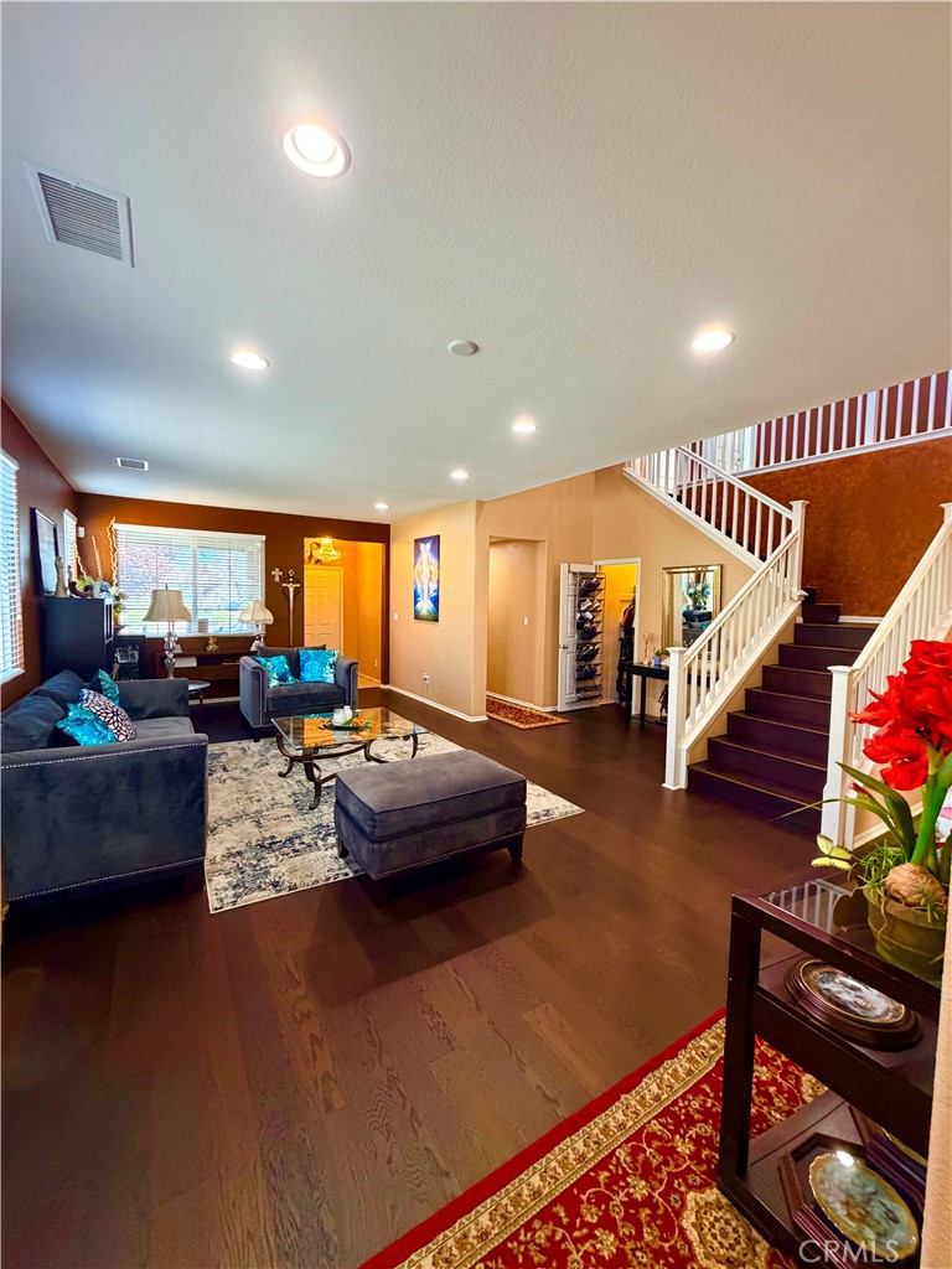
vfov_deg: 102.1
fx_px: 513
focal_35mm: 14
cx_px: 476
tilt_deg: -3.1
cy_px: 634
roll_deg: -0.7
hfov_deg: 85.7
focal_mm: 2.22
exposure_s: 1/60
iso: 400
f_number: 2.2
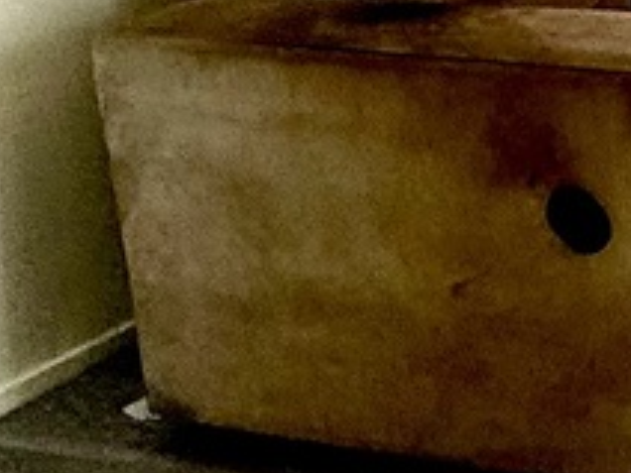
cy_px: -451
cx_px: 1375
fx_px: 1805
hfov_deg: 14.9
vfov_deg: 13.1
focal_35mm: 99
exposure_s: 1/100
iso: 80
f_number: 2.2
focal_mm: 2.22
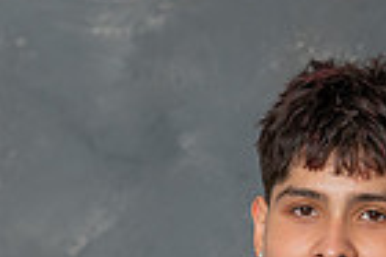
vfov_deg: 4.2
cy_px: 521
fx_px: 3427
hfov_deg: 6.4
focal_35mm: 320
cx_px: 170
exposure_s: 1/200
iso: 200
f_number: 4
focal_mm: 70
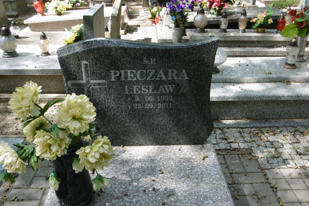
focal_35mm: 40
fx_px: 343
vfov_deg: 33.4
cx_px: 153
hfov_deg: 48.5
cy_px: 107
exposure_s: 1/160
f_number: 3.7
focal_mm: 6.8
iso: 100
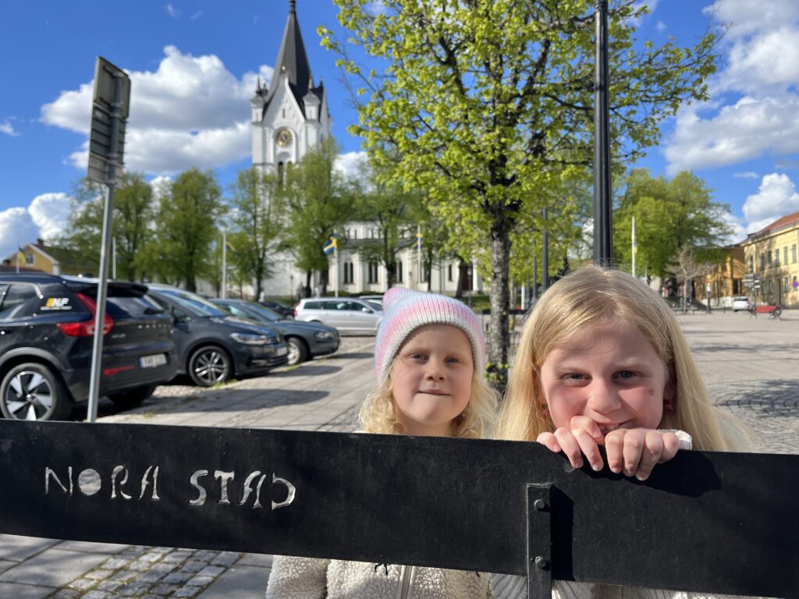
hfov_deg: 67.3
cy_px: 300
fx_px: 600
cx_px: 400
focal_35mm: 26
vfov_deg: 53.1
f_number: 1.6
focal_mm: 5.1
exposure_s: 1/1992
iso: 50
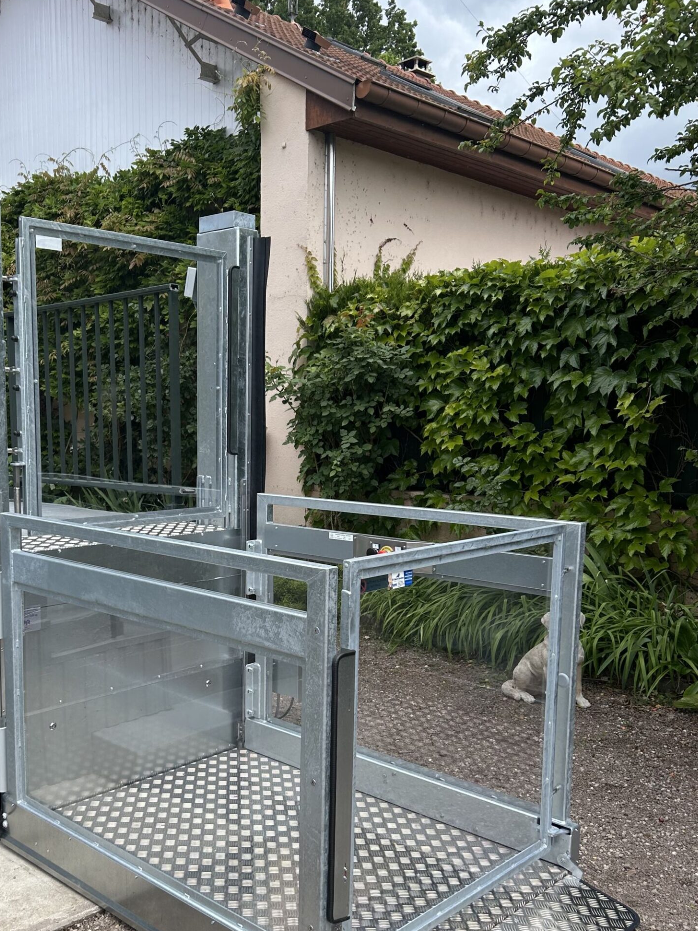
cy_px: 549
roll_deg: -1.3
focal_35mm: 35
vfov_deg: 52.3
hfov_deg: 40.2
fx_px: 941
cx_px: 236
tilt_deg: -1.5
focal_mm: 5.7
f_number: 1.5
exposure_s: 1/1972
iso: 50
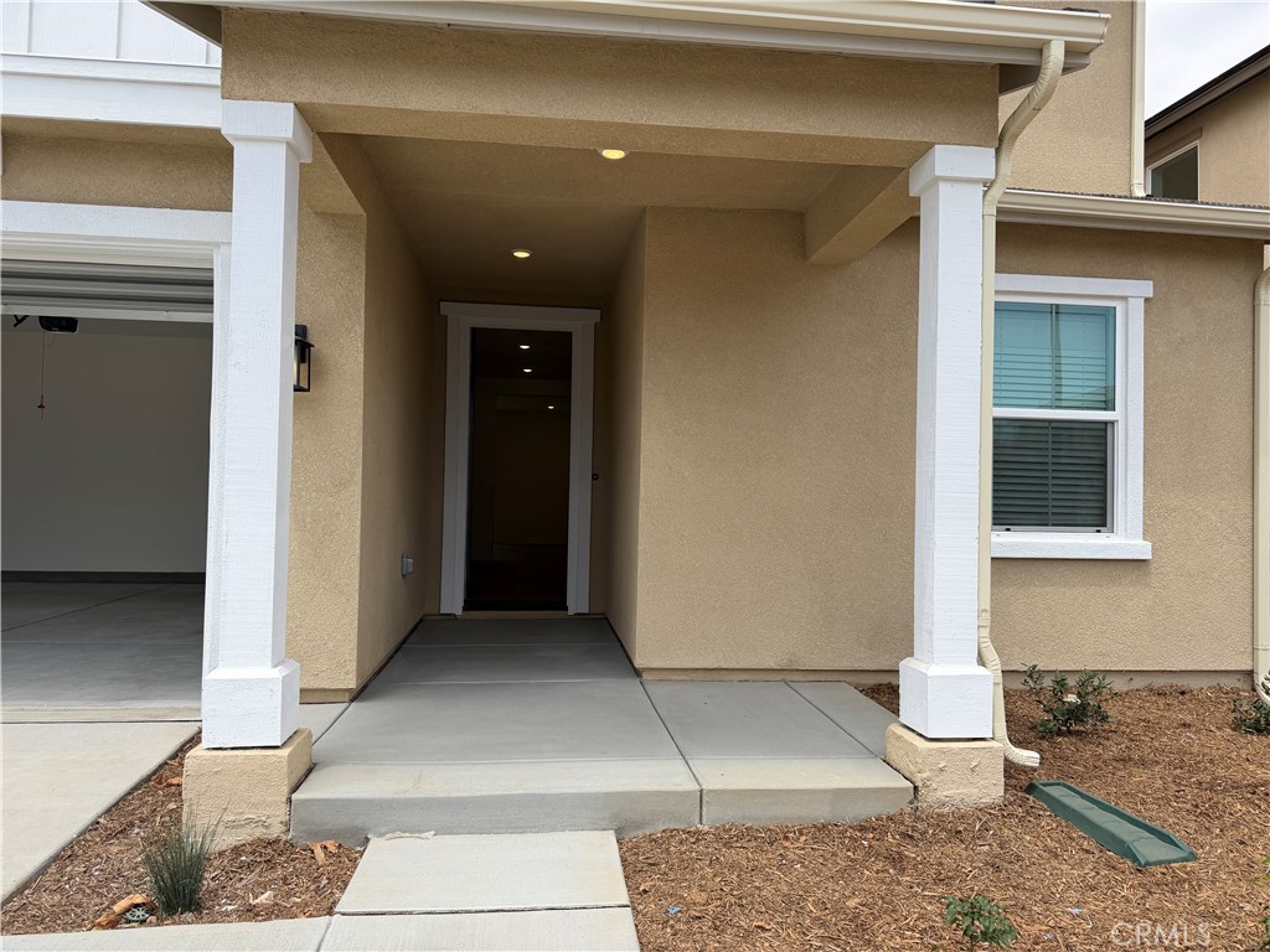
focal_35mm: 24
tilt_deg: +2.2
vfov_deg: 56.8
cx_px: 635
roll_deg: -0.4
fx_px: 881
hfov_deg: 71.6
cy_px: 476
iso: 80
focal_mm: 6.76
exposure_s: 1/3279
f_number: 1.78
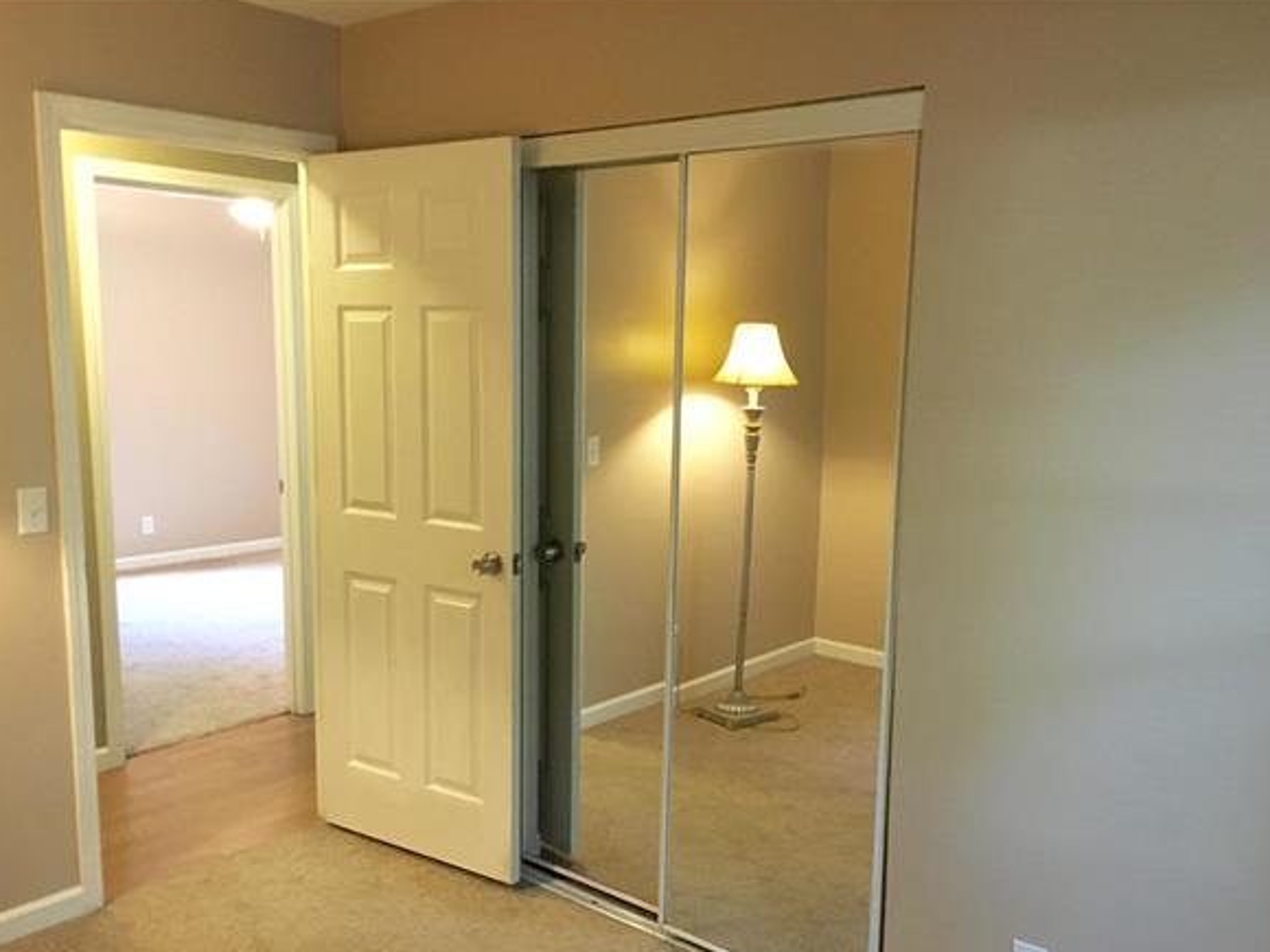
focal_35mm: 32
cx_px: 589
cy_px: 514
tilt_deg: -8.3
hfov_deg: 56.8
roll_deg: +0.0
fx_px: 1174
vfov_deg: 44.1
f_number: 2.2
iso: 200
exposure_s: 1/20
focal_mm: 4.15
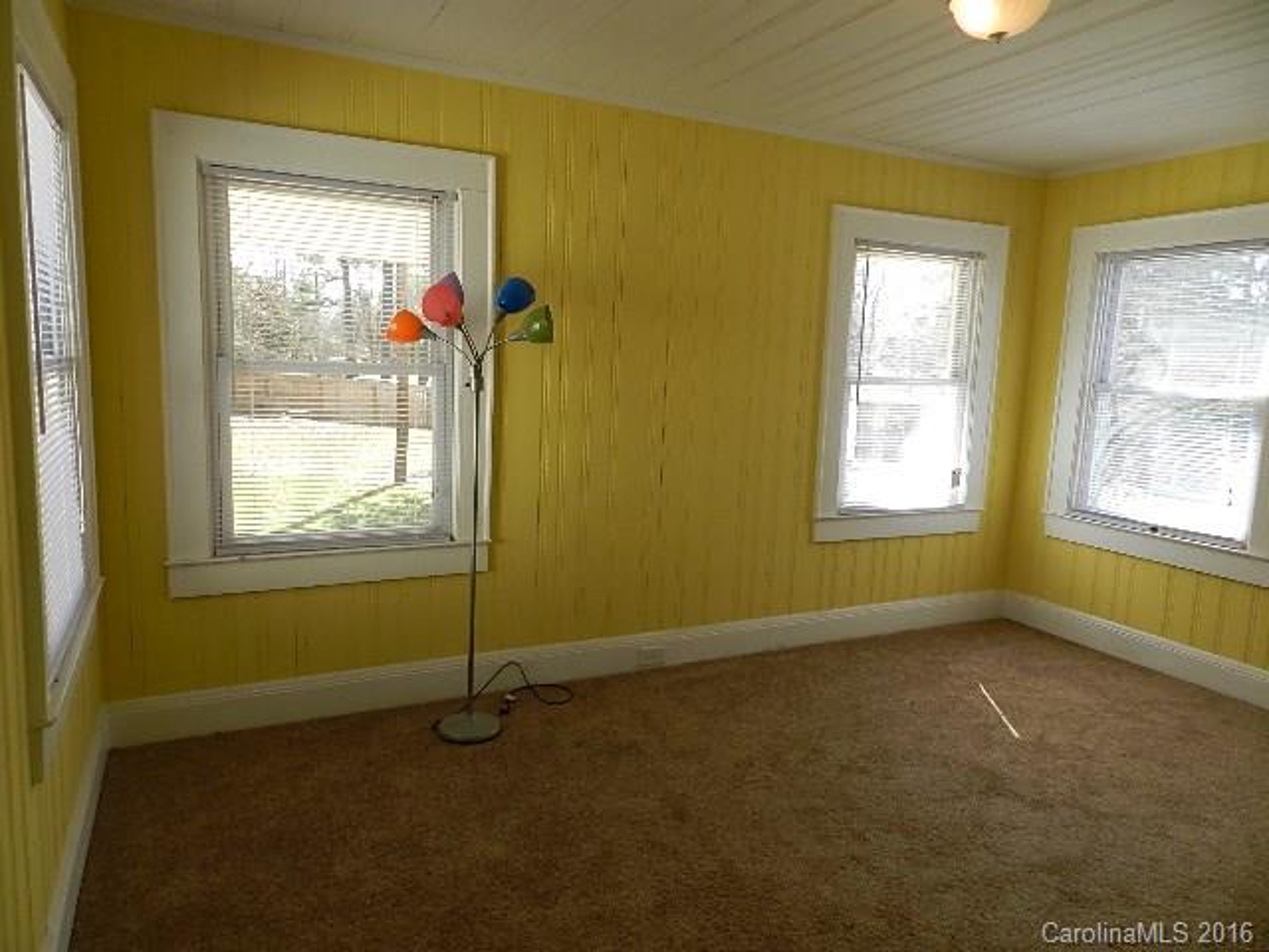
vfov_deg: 58.9
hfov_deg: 73.9
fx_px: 843
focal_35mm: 23
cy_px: 476
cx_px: 634
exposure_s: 1/125
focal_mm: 4
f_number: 3.4
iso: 160
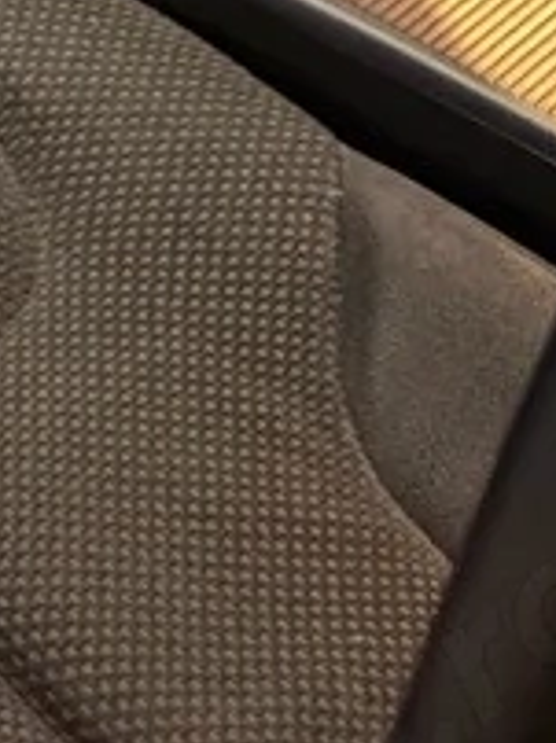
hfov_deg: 8.3
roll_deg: +1.0
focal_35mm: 172
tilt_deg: -14.2
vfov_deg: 10.3
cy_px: -920
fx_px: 3691
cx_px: -490
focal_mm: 5.96
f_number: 1.6
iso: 1000
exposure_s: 1/17
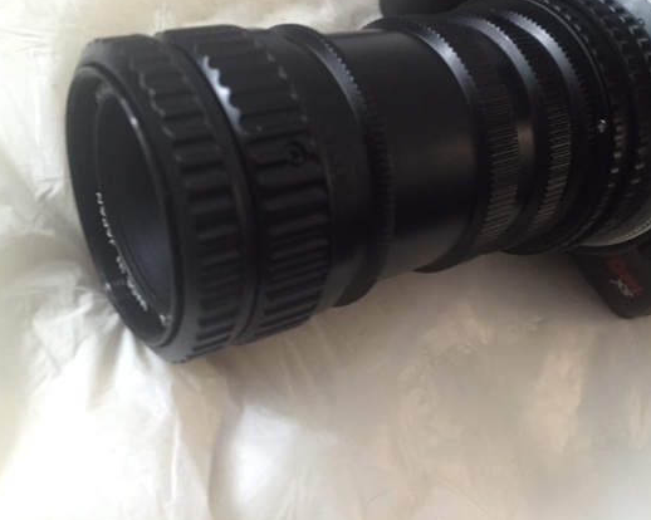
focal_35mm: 35
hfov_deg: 51.3
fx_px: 674
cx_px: 377
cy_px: 225
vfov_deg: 42.1
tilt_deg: -42.7
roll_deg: -33.3
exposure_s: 1/15
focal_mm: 4.15
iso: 320
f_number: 2.2
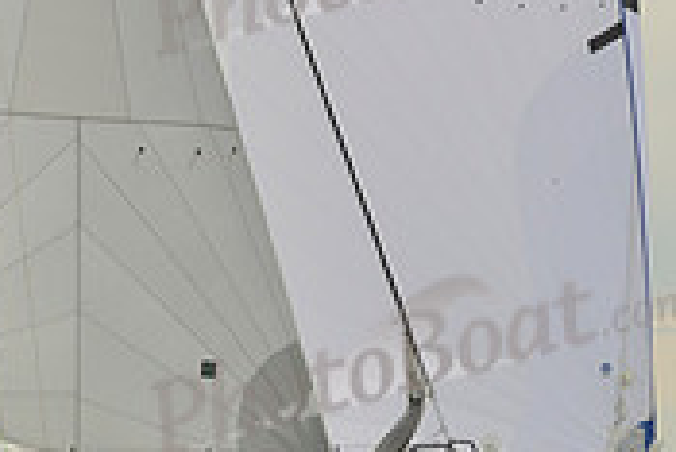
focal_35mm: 232
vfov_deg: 5.9
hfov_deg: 8.8
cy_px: 211
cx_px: -46
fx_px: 4360
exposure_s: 1/1250
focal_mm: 70
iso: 400
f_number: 7.1
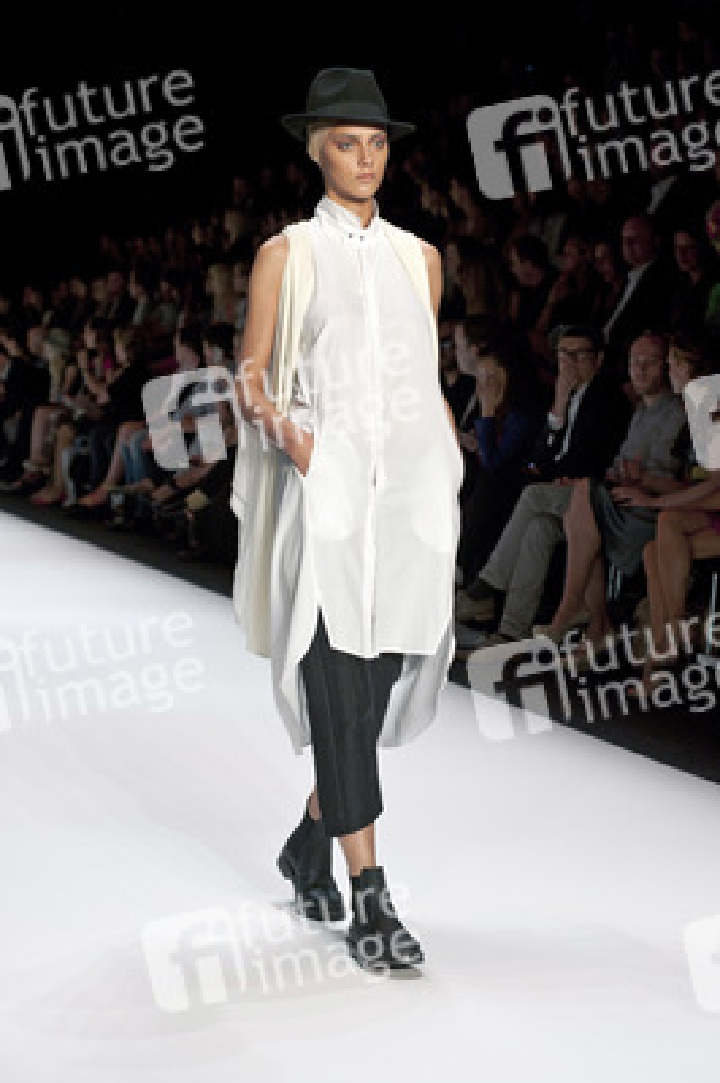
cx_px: 360
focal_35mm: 92
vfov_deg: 22.2
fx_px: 2765
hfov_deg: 14.8
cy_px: 542
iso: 1600
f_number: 7.1
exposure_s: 1/250
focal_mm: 92
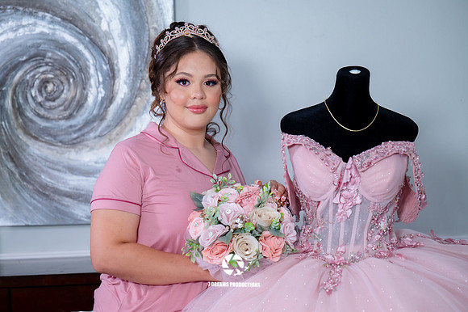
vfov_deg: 16.7
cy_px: 159
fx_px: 1060
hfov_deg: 24.9
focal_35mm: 82
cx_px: 230
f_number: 3.5
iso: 1250
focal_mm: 80
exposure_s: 1/100
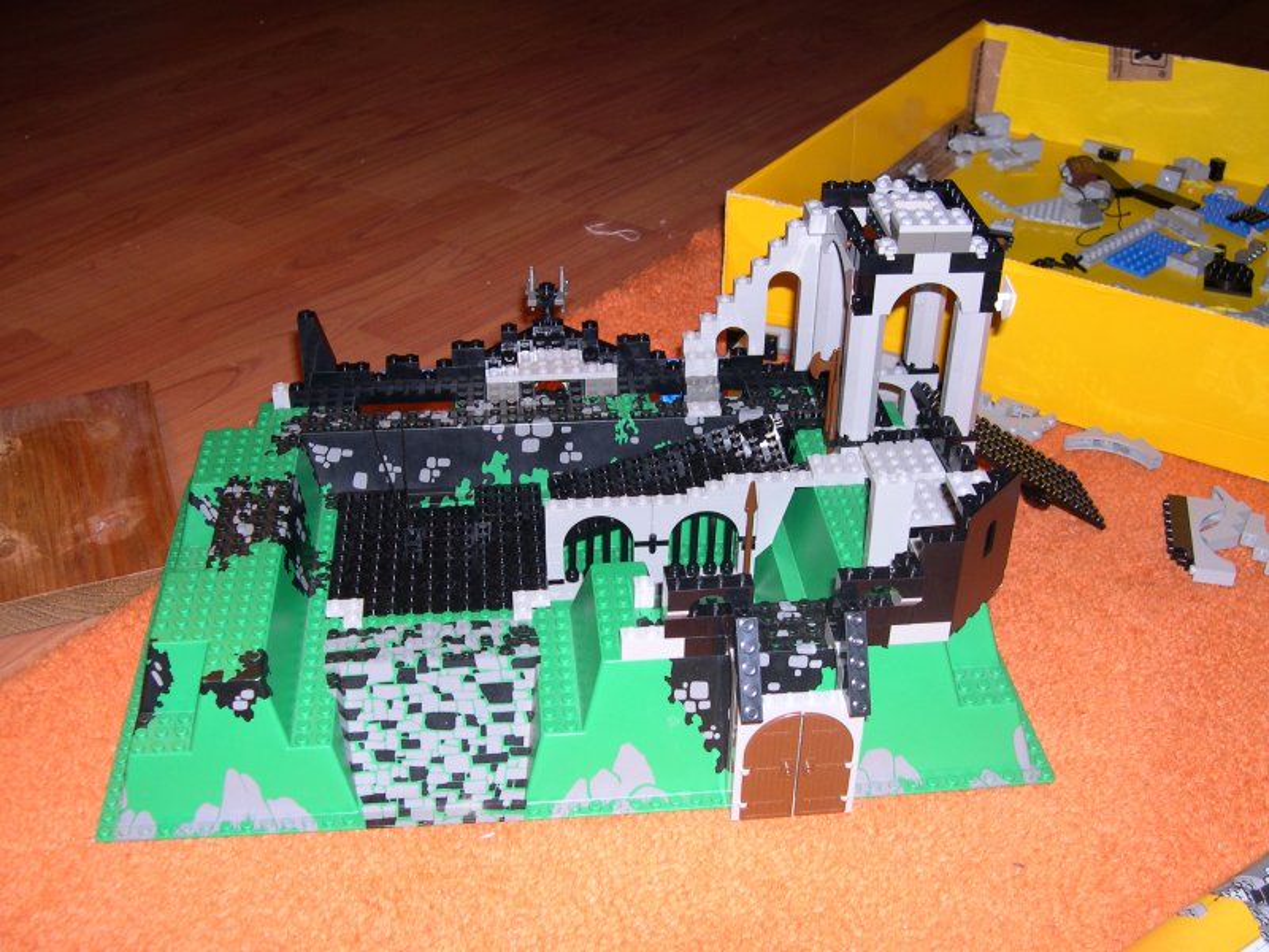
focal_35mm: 38
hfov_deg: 49.0
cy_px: 476
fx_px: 1393
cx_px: 634
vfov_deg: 37.7
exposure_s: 1/60
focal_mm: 8
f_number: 2.8
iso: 100
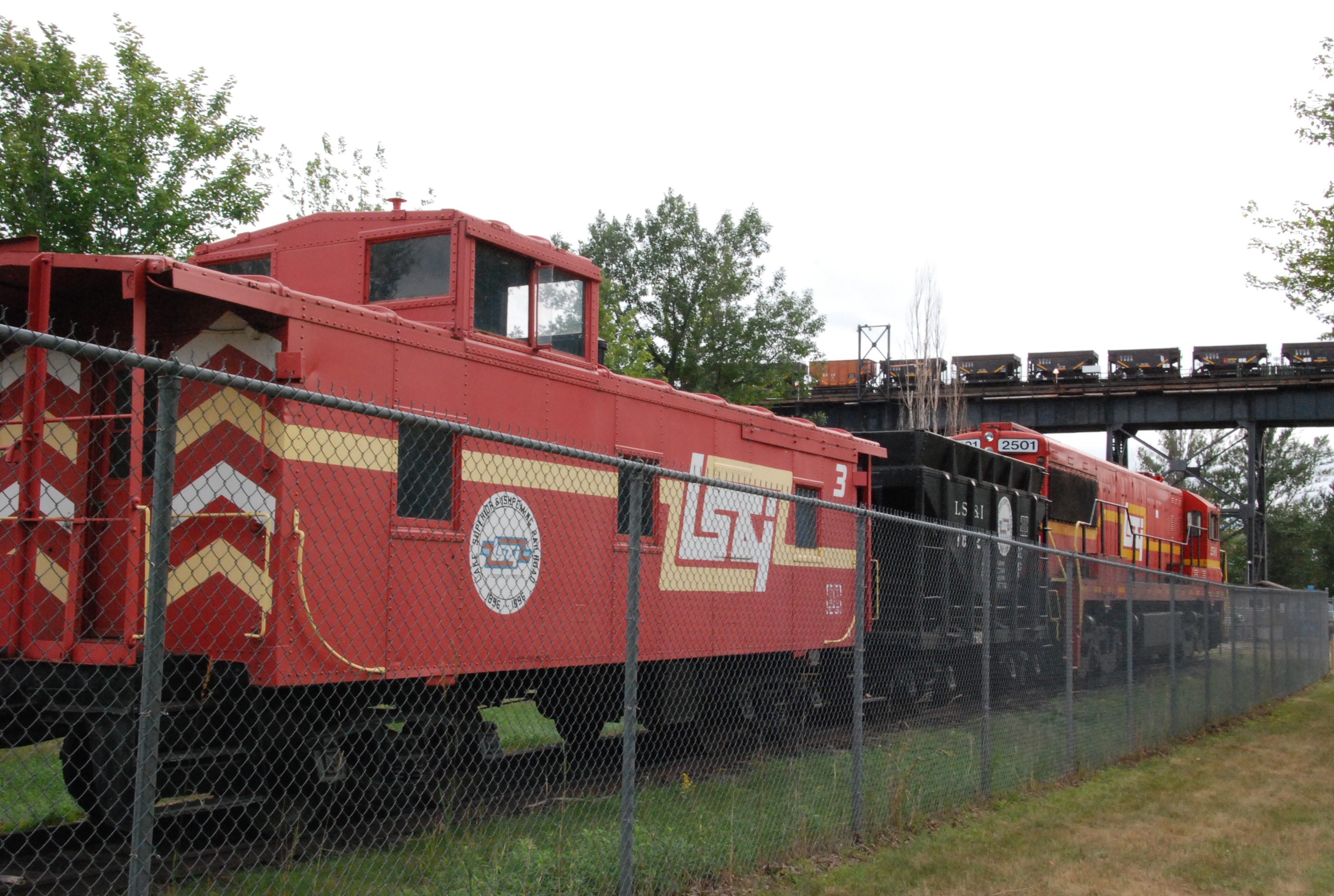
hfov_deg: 49.5
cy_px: 448
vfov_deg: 34.4
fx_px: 1448
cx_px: 667
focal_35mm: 39
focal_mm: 26
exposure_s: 1/90
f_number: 22
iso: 1600
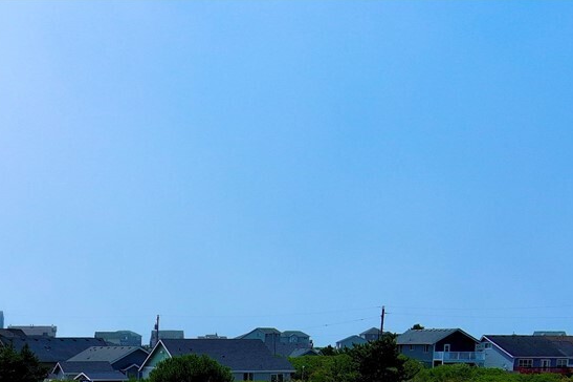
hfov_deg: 21.9
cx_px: 10
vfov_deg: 14.1
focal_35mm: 90
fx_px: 1432
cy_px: 590
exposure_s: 1/2179
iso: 100
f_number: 2.8
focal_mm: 10.57
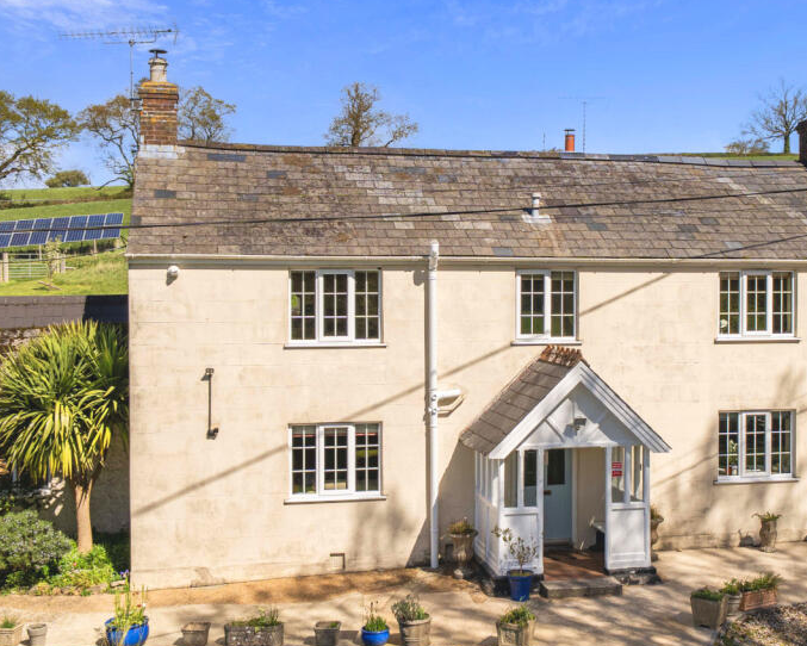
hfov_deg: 41.5
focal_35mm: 44
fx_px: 1051
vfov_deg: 34.1
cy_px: 372
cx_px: 529
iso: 400
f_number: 8
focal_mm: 21
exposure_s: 1/1000
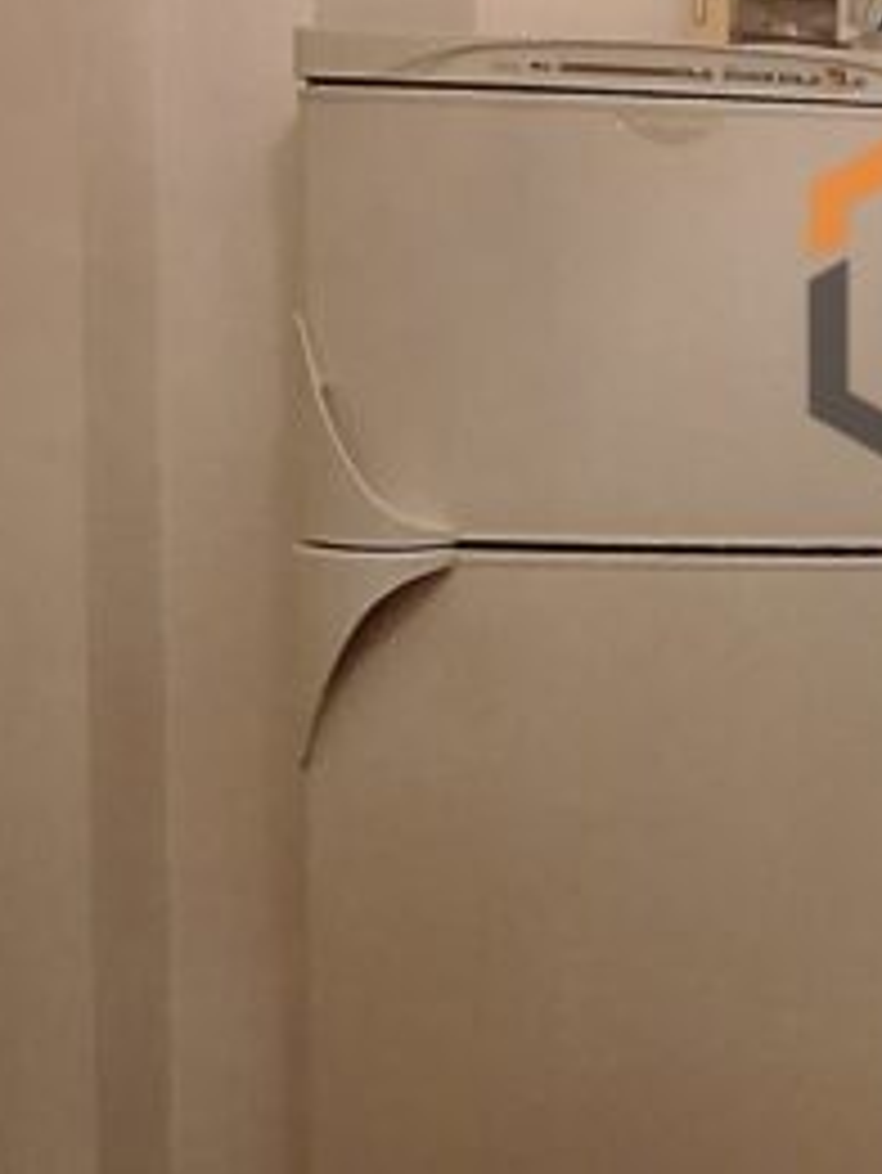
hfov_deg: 23.3
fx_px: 1731
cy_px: 355
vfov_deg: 36.9
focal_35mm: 51
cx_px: 1300
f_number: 2.2
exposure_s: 1/50
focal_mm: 1.74
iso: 200
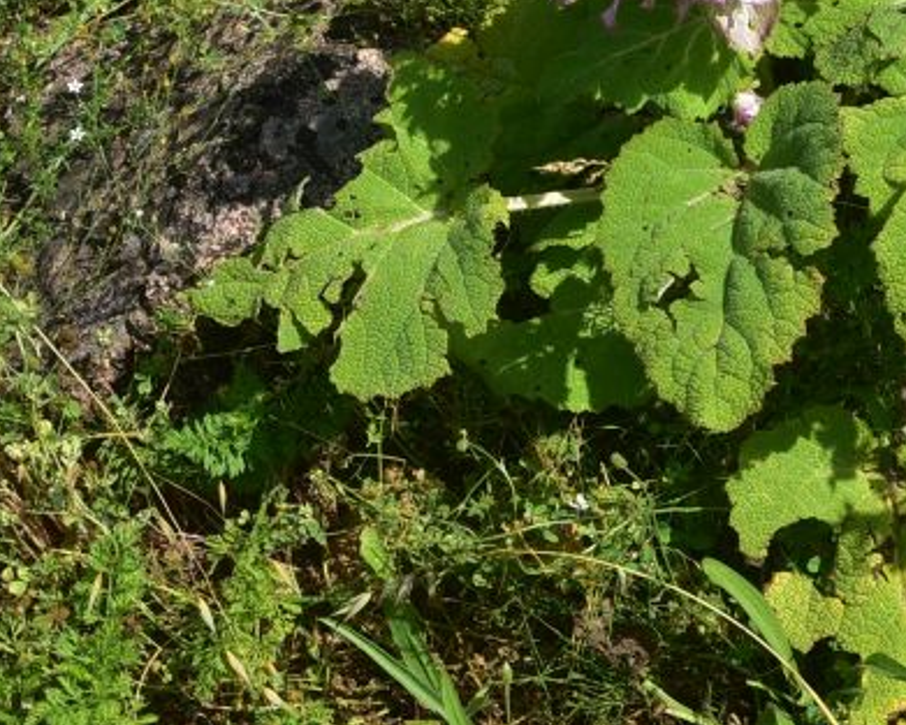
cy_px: -196
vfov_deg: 9.7
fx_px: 4184
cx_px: 711
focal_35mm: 156
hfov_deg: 12.3
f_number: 20
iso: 320
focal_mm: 50
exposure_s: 1/125
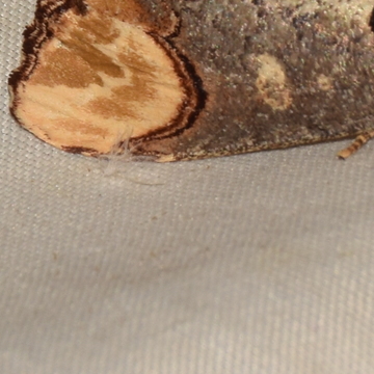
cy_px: 50
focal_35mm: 476
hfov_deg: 3.7
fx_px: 5818
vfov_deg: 3.7
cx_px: 303
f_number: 13
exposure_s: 1/60
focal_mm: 140
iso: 100
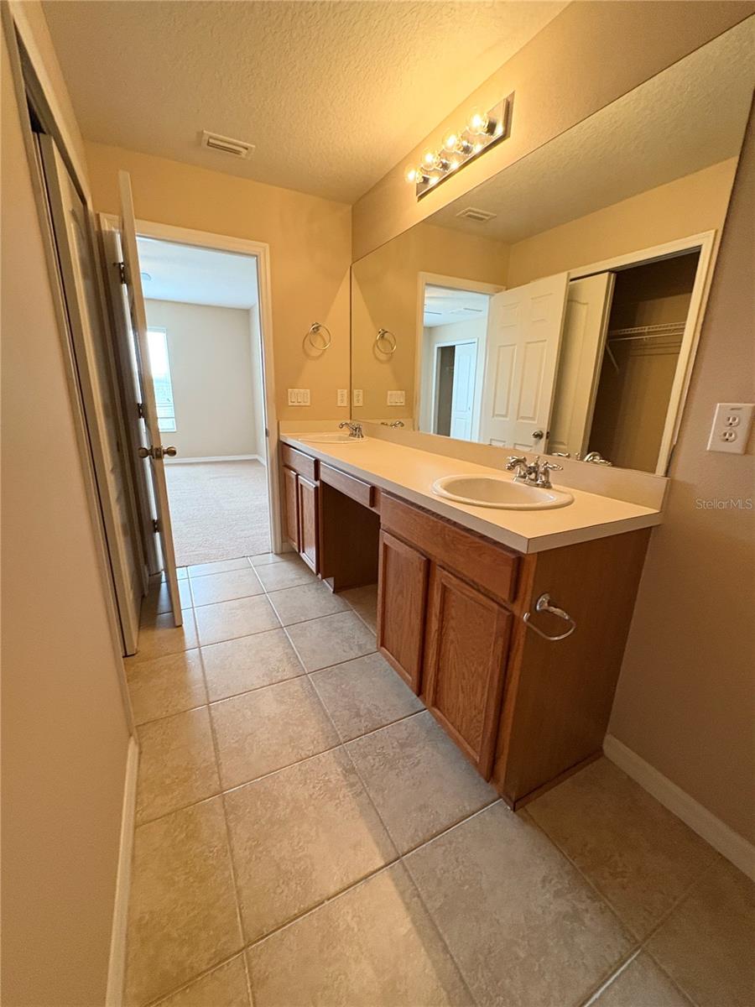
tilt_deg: -15.7
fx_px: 407
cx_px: 378
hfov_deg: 85.7
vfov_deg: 102.1
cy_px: 504
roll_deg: -3.2
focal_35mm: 14
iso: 400
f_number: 2.2
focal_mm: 2.22
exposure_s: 1/60
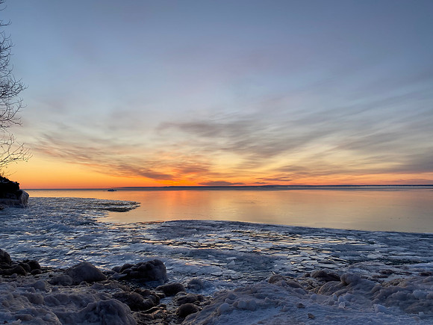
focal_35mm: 26
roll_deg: +0.2
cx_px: 216
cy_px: 162
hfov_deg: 67.3
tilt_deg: +3.8
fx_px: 325
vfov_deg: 53.1
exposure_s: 1/383
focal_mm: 4.25
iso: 32
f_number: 1.8
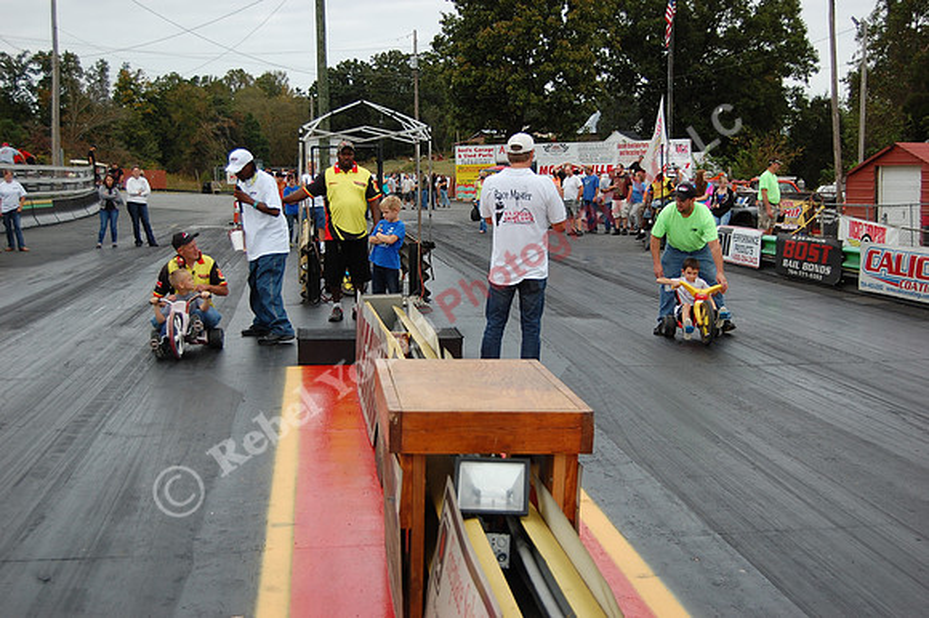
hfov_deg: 41.1
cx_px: 464
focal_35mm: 48
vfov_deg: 28.0
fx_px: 1238
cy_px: 309
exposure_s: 1/1000
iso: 250
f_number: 4.5
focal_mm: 32
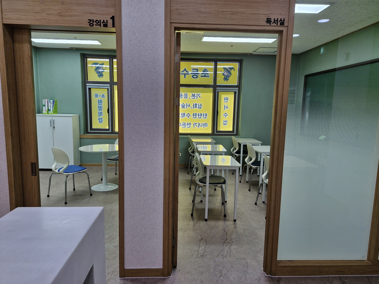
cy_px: 142
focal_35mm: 23
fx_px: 252
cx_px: 190
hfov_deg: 73.9
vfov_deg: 58.9
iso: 64
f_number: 1.8
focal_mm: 5.54
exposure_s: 1/120
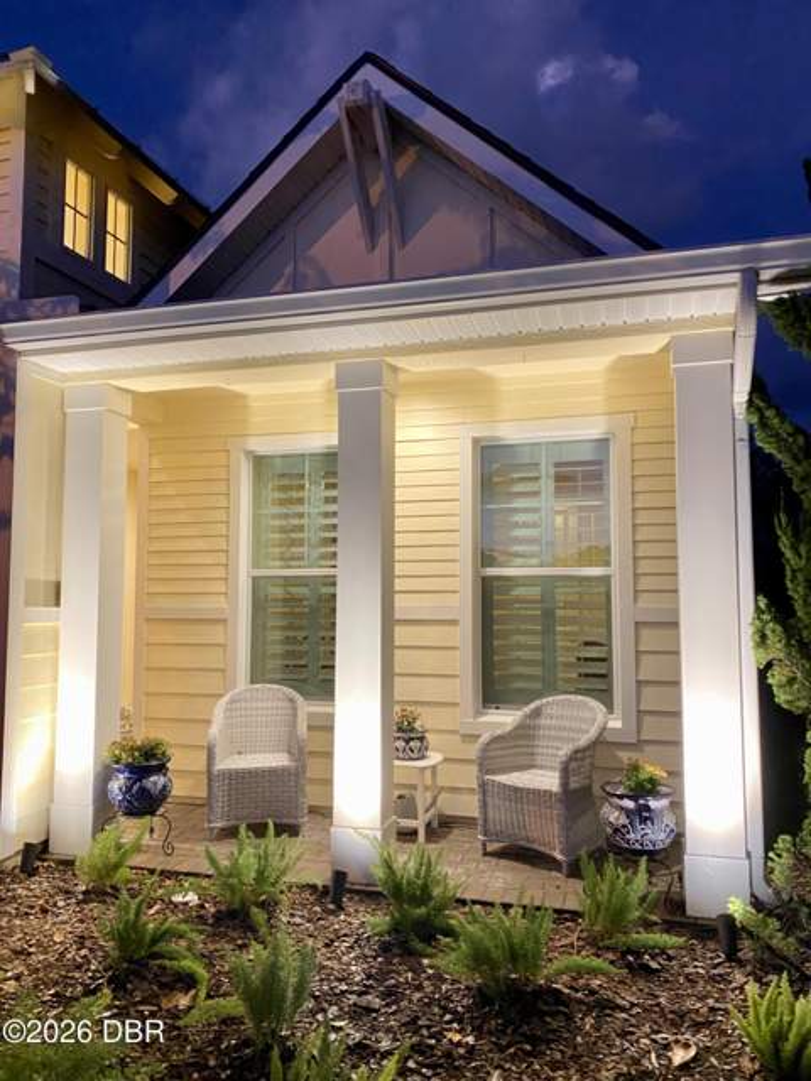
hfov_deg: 53.1
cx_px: 406
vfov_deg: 67.3
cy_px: 540
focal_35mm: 26
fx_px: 812
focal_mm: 4.25
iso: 800
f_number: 1.8
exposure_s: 1/30
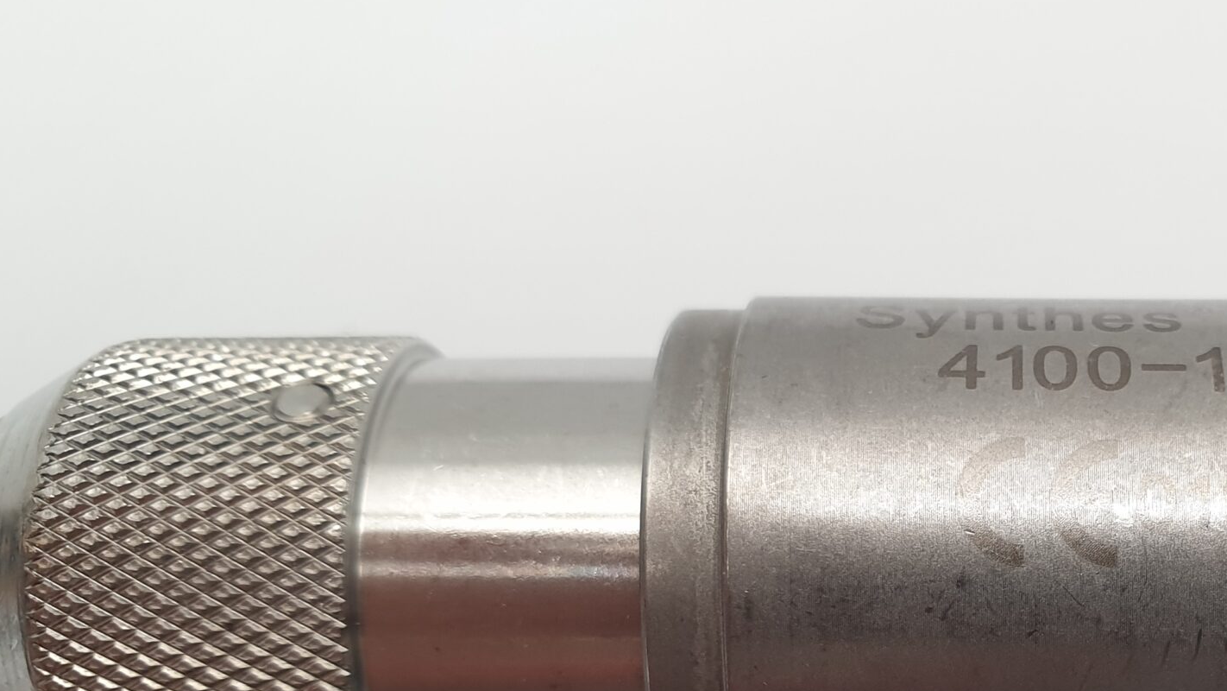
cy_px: 713
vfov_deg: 22.5
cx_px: 1073
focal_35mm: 51
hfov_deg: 38.2
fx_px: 1659
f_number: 2.4
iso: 125
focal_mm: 4.3
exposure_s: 1/50
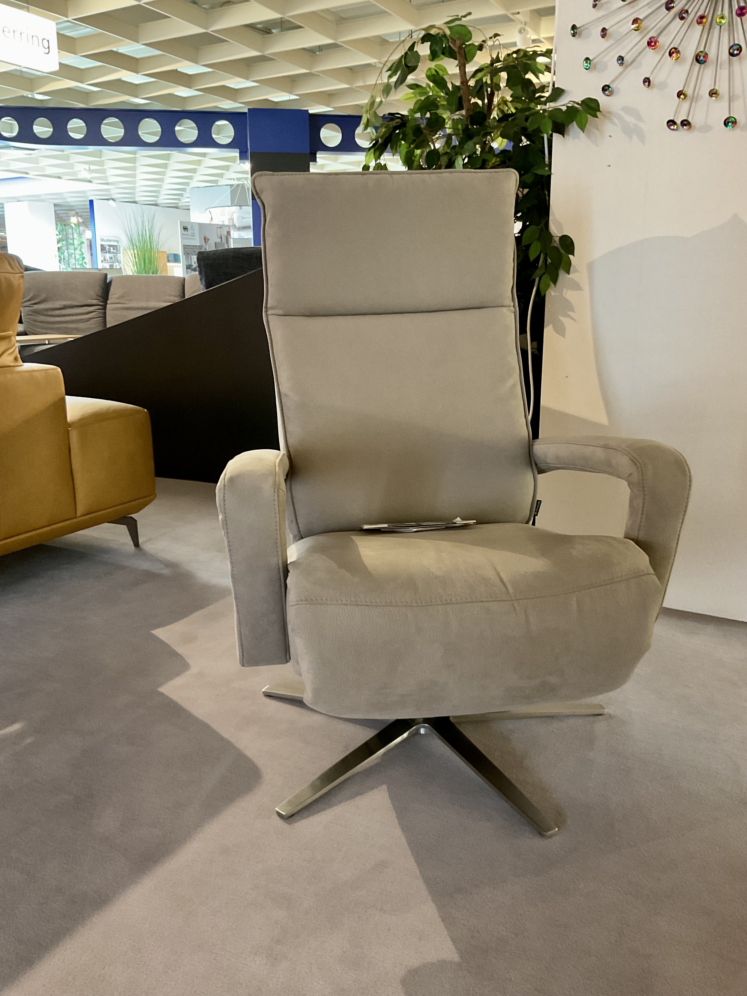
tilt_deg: -13.1
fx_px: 834
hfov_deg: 48.2
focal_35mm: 29
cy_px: 498
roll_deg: -0.6
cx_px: 374
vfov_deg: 61.7
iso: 250
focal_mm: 3
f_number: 1.8
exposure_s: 1/25
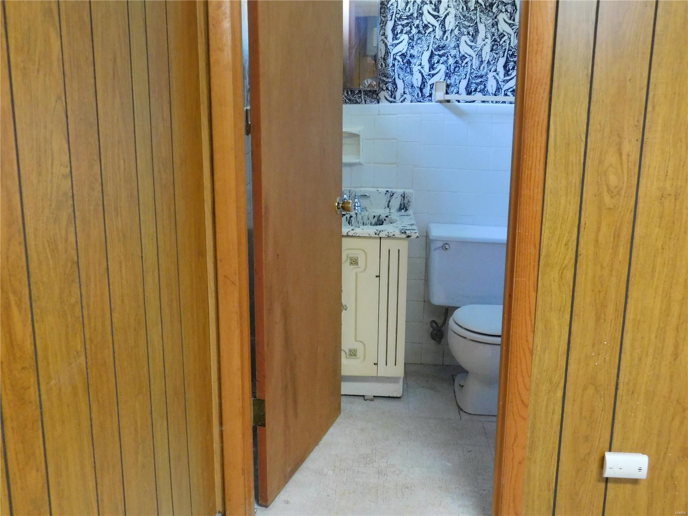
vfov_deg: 39.7
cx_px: 344
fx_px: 716
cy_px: 258
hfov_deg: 51.4
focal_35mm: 36
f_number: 3.5
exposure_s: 1/8
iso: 640
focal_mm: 6.3
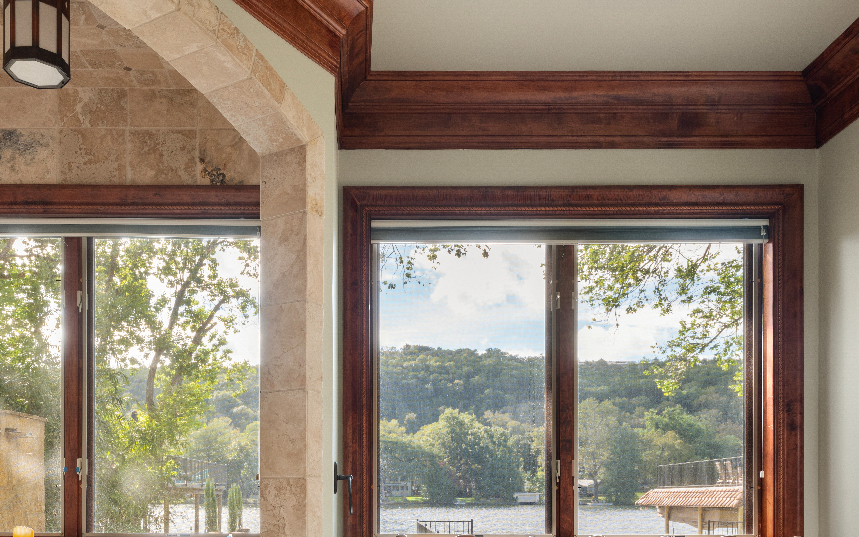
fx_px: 796
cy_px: 487
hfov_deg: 56.3
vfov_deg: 35.0
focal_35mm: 34
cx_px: 342
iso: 320
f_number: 13
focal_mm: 25.2
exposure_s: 1
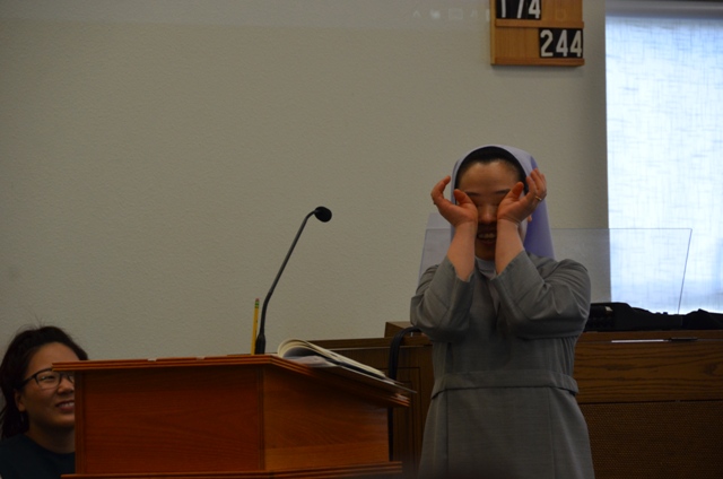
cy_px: 240
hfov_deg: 10.6
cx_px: 362
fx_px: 3908
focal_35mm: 195
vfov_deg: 7.0
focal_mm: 130
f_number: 5.6
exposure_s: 1/60
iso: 800
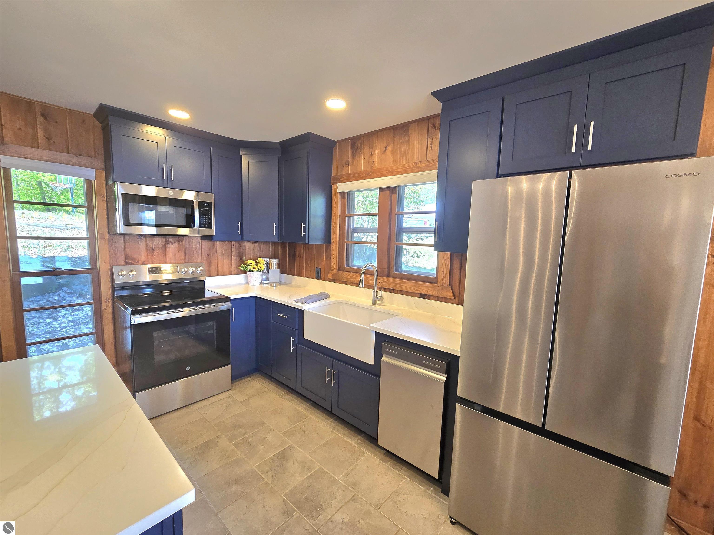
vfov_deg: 89.9
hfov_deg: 106.2
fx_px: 268
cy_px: 268
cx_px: 357
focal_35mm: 13
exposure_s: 1/60.2
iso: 160
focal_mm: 2.2
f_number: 2.2
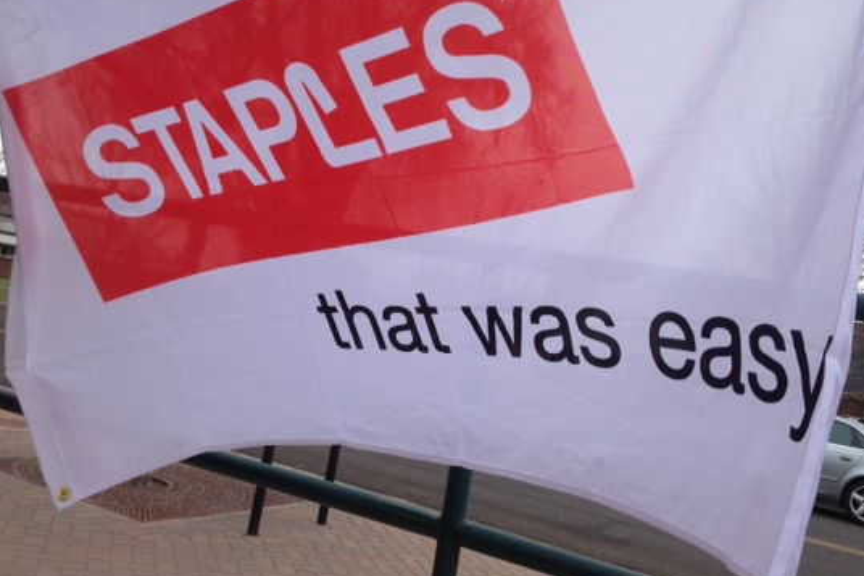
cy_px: 198
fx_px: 984
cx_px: 437
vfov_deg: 32.4
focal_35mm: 41
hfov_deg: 47.4
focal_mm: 4.13
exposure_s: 1/341
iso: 50
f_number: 2.4
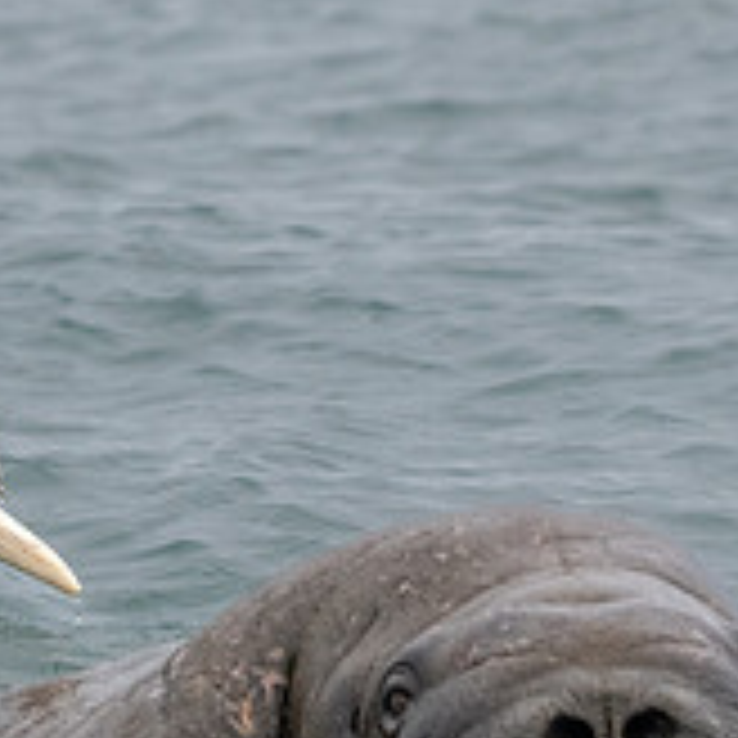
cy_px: 548
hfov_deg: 3.3
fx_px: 12953
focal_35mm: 537
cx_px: -174
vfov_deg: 3.3
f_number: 5.6
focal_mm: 150
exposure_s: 1/2000
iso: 3200
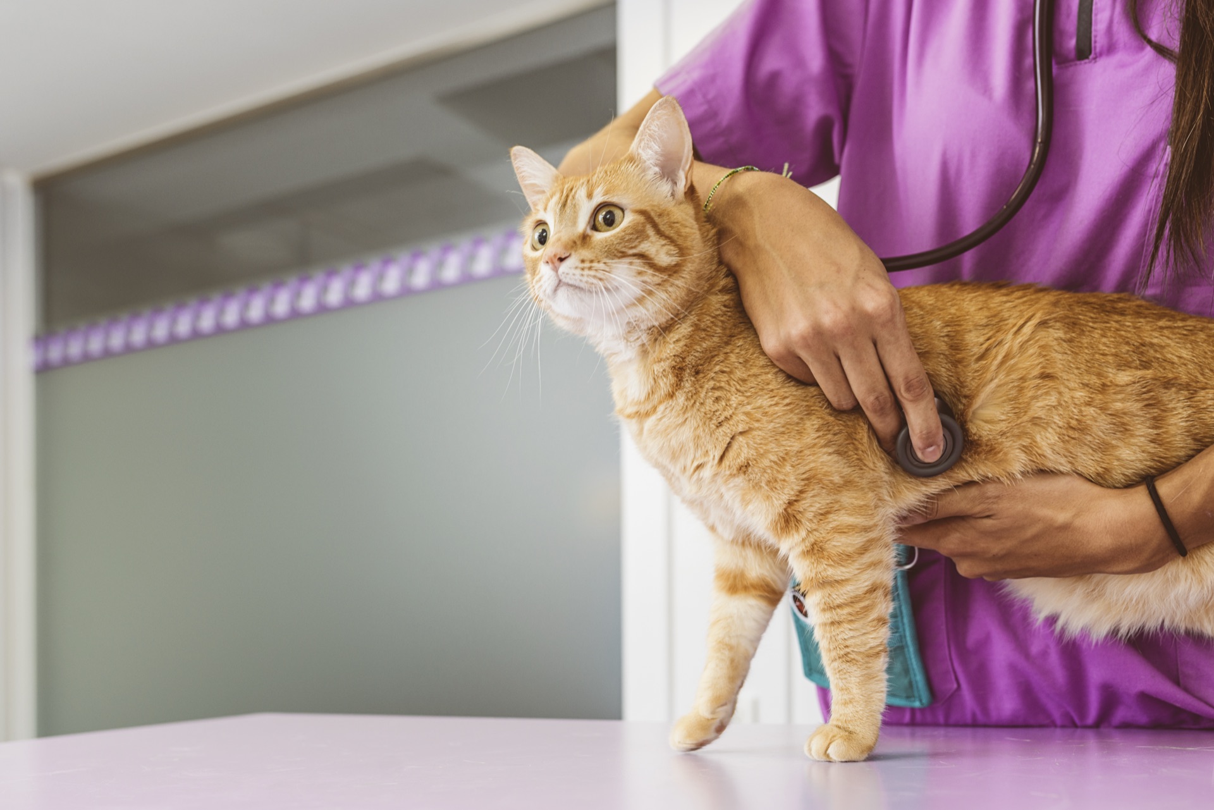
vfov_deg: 37.9
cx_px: 607
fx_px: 1180
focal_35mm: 35
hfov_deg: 54.4
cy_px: 405
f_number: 4
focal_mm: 35
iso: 320
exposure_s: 1/100
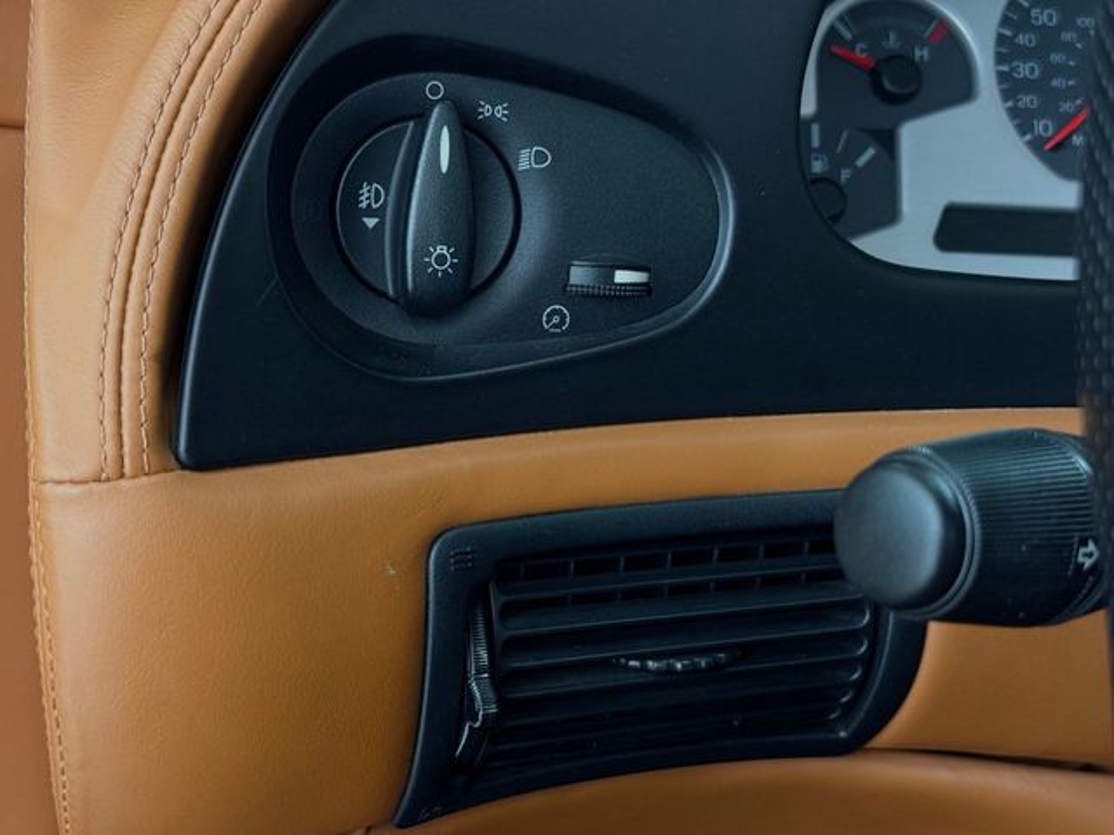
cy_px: 418
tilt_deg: -15.7
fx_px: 1545
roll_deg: -4.4
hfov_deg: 39.7
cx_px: 557
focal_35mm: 48
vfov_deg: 30.3
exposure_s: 1/30
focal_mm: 6.76
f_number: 1.78
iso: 400
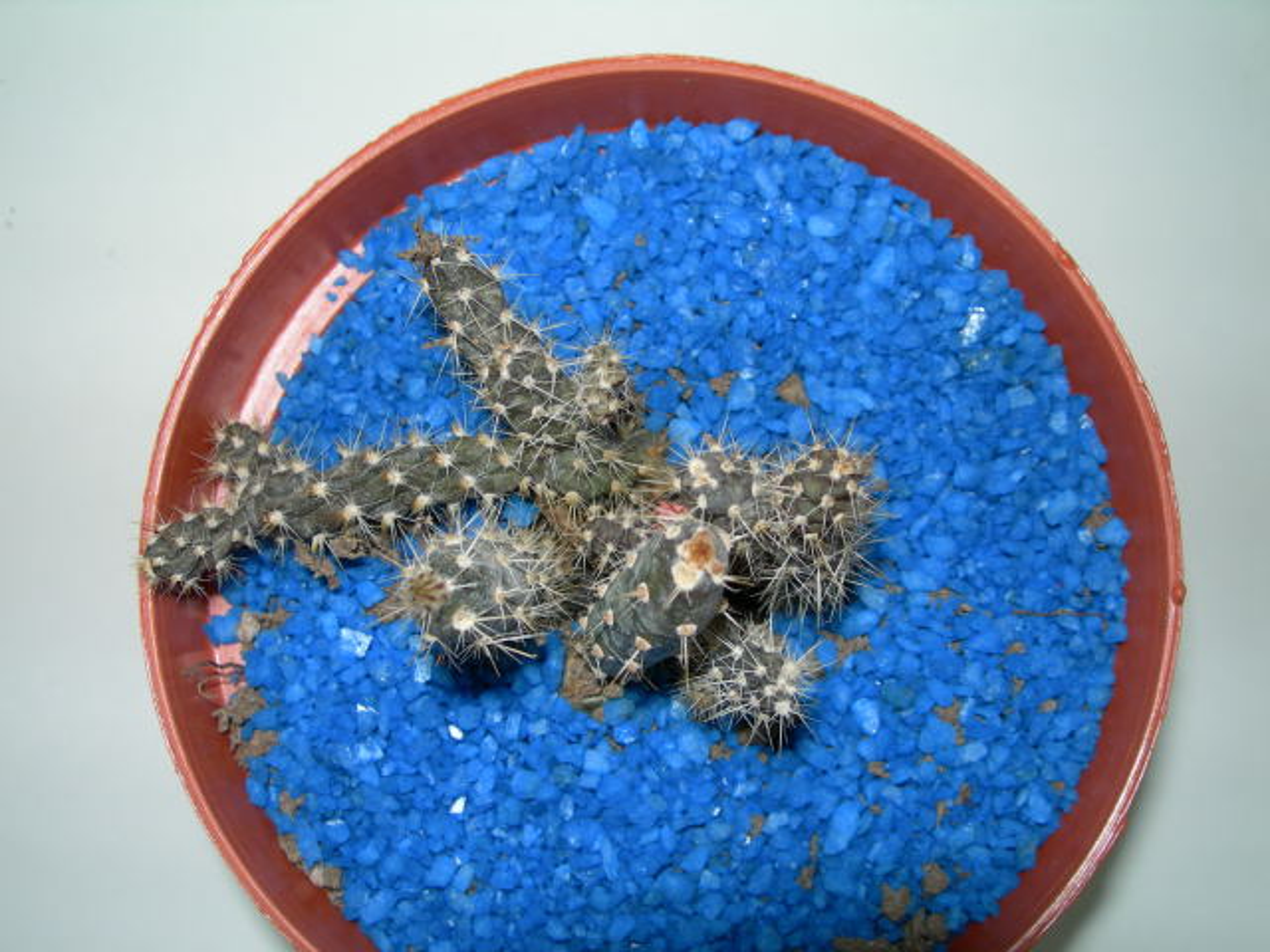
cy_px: 476
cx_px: 635
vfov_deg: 37.7
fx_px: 1394
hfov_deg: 49.0
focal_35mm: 38
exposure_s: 1/60.1
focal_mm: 7.8
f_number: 4.8
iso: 50
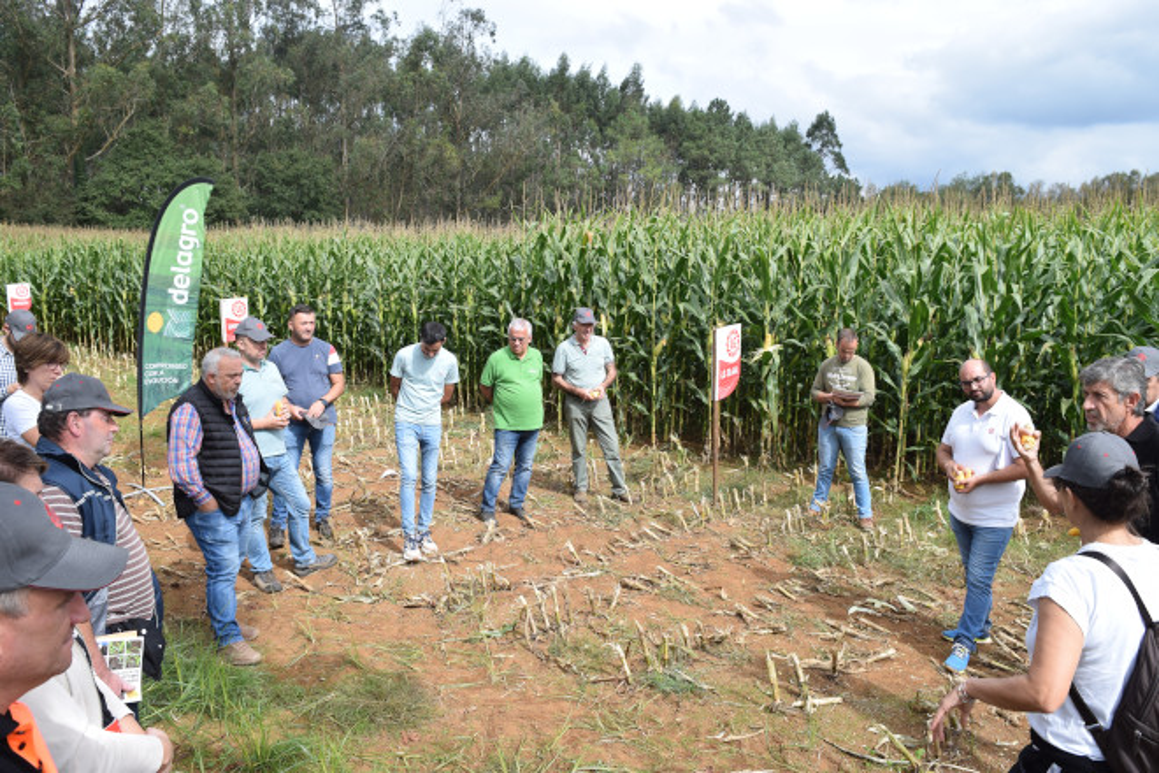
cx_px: 580
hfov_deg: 67.4
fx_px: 869
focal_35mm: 27
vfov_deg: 47.9
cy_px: 386
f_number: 10
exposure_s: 1/400
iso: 200
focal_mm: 18
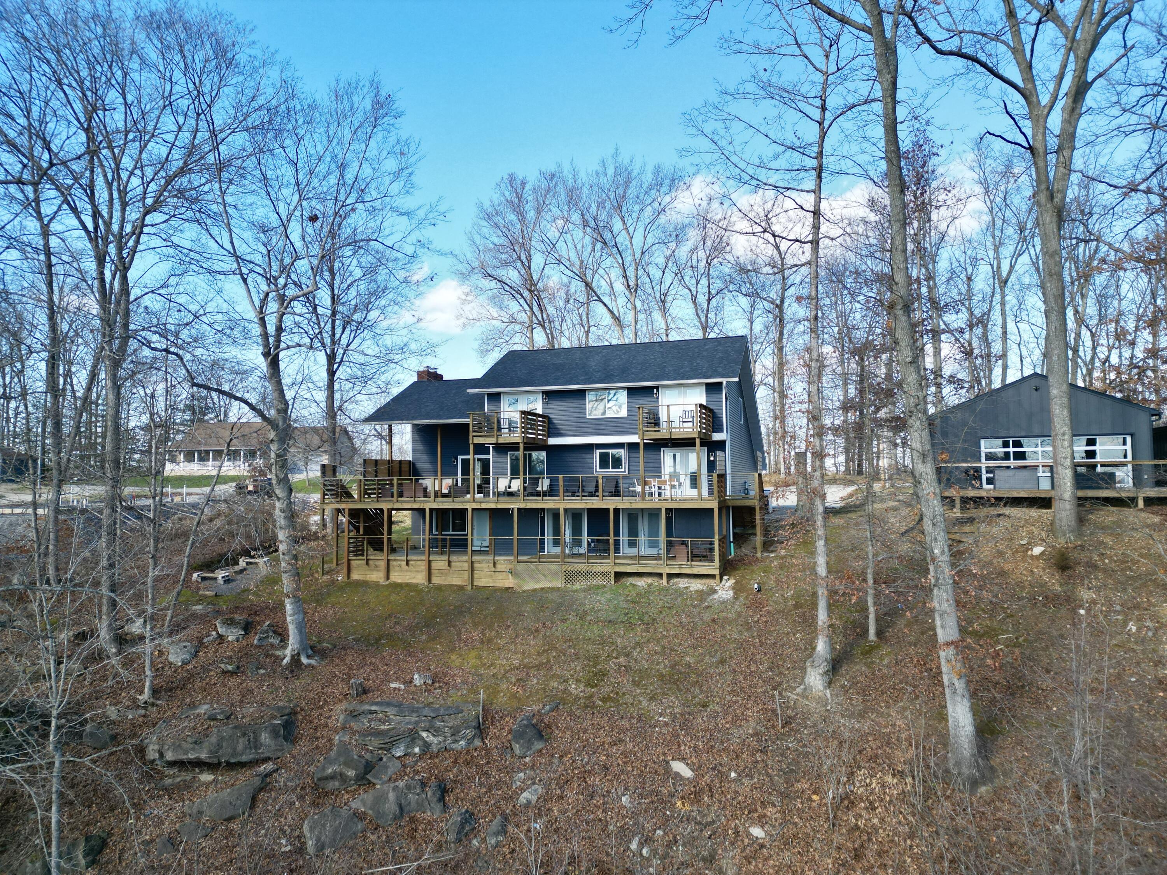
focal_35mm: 24
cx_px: 584
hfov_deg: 71.6
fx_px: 809
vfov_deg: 56.8
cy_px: 438
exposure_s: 1/1250
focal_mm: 6.72
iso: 200
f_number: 1.7
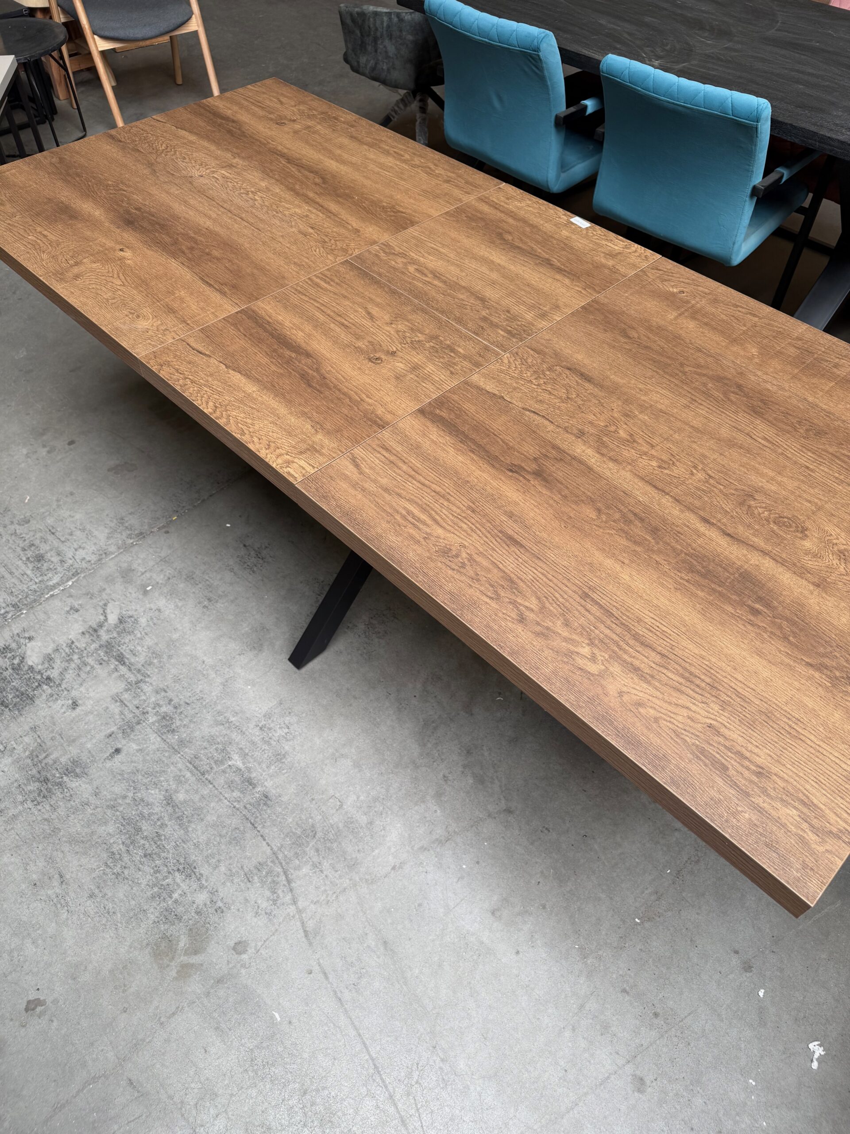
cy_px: 567
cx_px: 425
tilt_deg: -50.6
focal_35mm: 24
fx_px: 786
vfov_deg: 71.6
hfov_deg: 56.8
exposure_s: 1/100
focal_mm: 6.76
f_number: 1.78
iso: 50
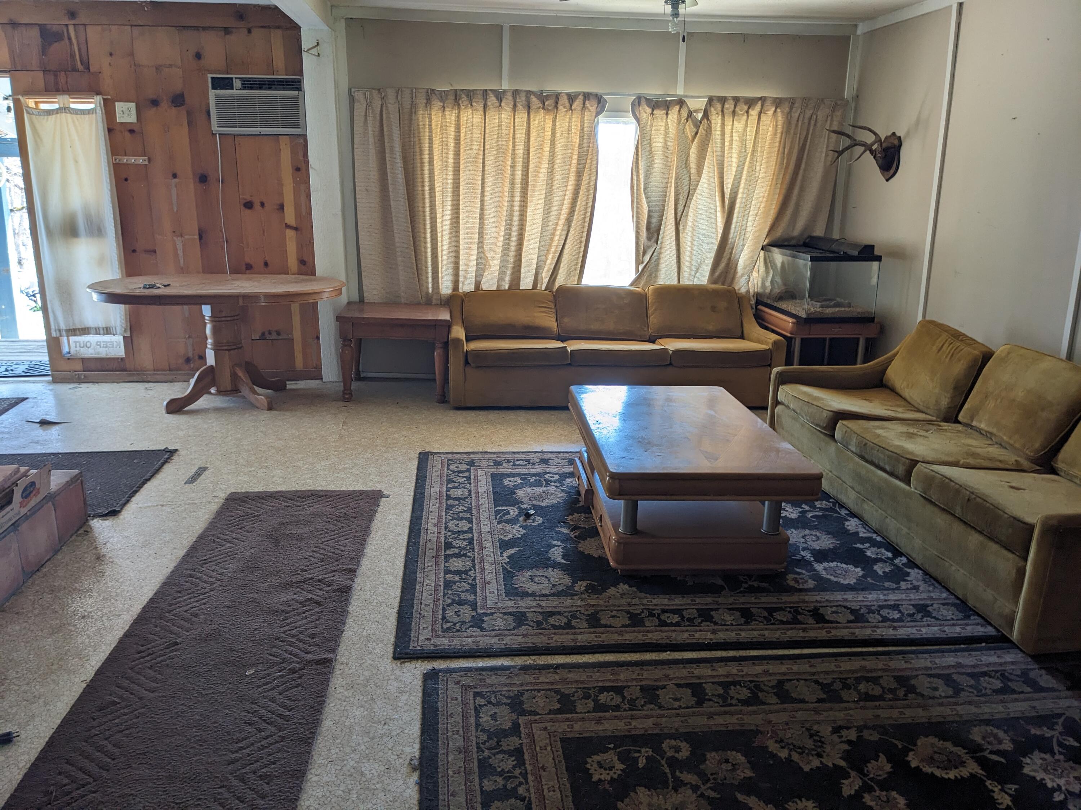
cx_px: 540
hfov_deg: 65.3
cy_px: 405
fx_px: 843
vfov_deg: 51.4
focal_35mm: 27
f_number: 1.73
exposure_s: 1/60
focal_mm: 4.38
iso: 57
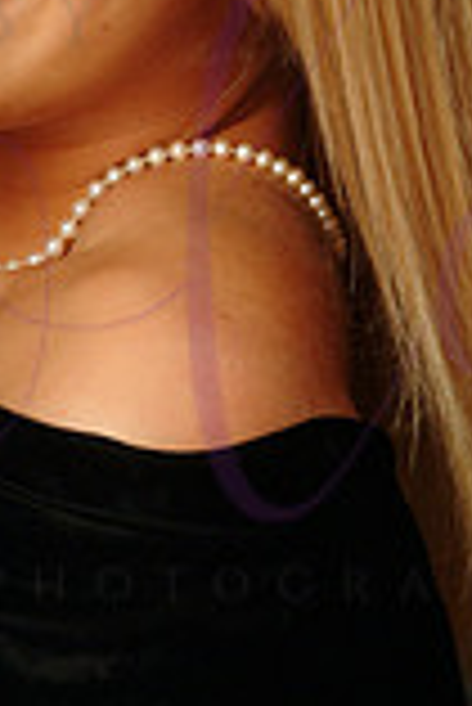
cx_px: 97
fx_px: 8437
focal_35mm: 430
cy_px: 4
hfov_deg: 3.2
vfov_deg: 4.8
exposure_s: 1/125
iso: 400
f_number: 13
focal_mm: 100
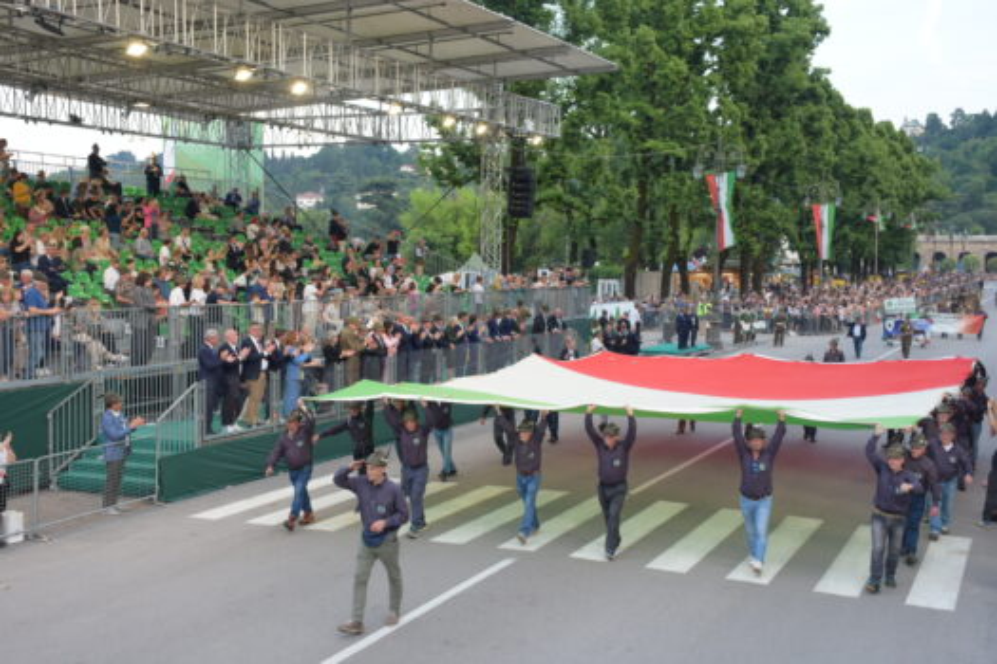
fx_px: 1246
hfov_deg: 43.6
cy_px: 332
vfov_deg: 29.9
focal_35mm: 45
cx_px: 498
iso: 400
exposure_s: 1/60
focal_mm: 30
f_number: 7.1
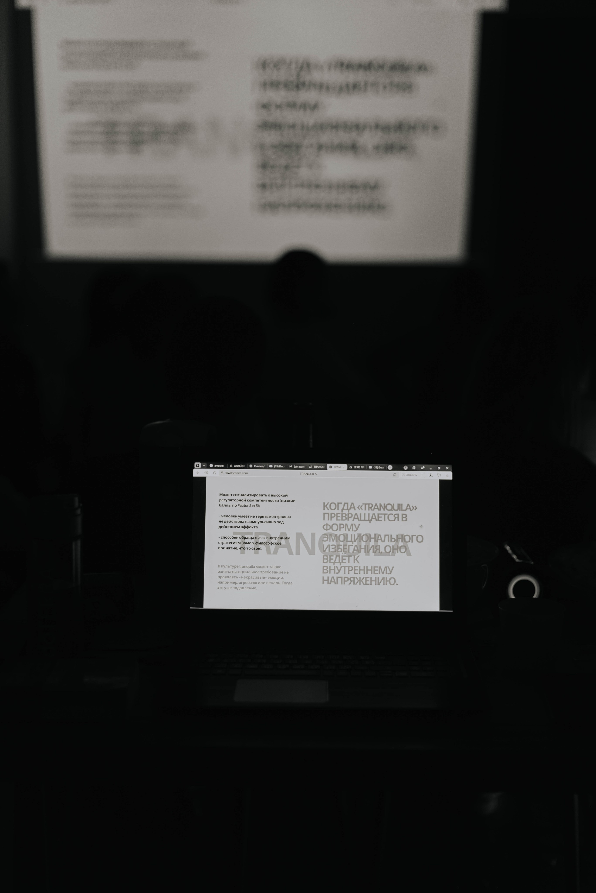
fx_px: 1240
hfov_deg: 27.0
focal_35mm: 50
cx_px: 298
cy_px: 446
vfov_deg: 39.6
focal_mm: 50
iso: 100
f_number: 1.8
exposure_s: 1/100
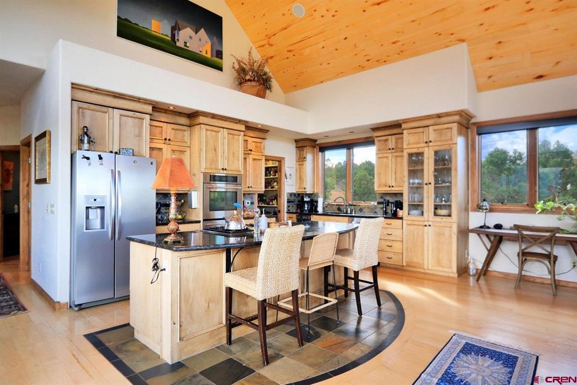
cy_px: 192
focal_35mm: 18
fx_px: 288
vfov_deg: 67.3
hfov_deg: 90.0
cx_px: 288
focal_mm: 9
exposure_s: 1/400
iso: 800
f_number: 3.2
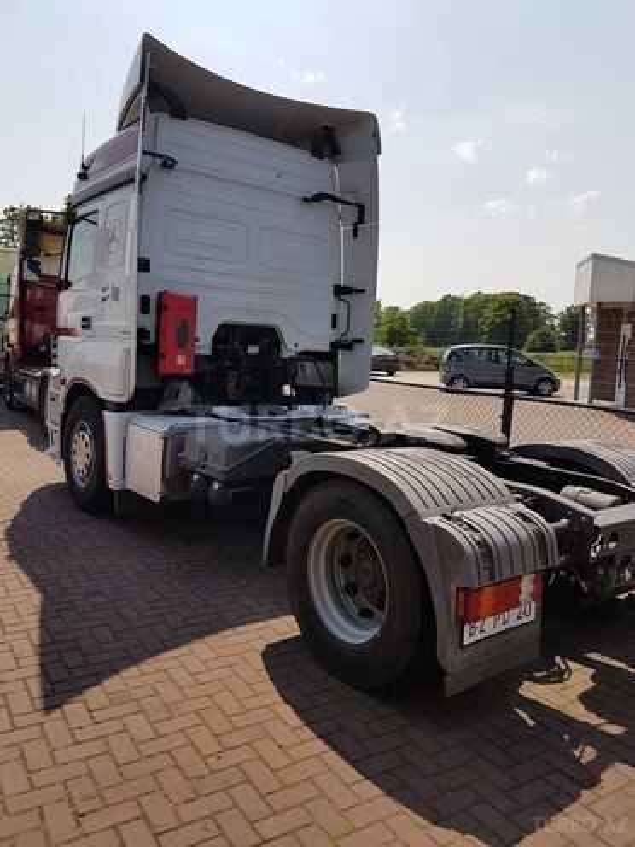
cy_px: 424
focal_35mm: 26
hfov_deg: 53.1
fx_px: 636
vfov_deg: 67.3
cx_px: 318
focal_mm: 4.2
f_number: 1.7
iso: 40
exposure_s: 1/2928
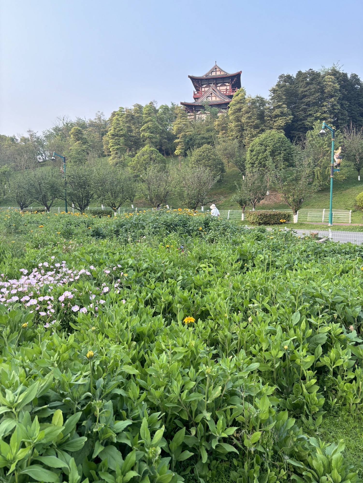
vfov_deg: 67.3
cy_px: 242
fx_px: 363
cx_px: 182
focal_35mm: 26
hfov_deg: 53.1
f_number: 1.6
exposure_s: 1/426
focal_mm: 5.96
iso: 50
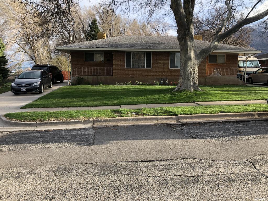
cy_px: 100
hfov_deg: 63.4
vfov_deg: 49.7
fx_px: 217
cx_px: 134
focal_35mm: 28
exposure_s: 1/309
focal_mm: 3.99
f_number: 1.8
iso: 20
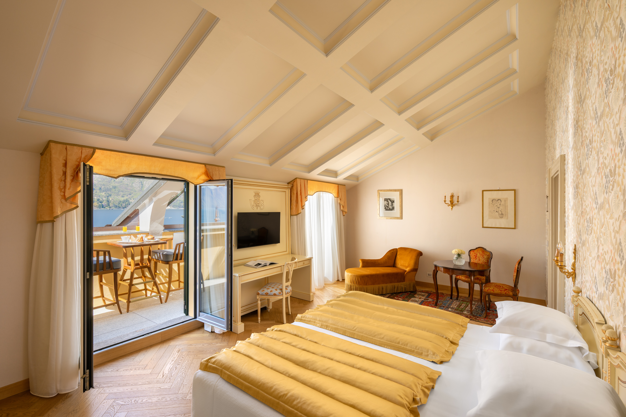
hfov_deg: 95.0
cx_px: 313
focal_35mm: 16
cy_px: 208
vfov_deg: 72.1
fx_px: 287
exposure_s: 1/6
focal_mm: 16.5
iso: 64
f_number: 8
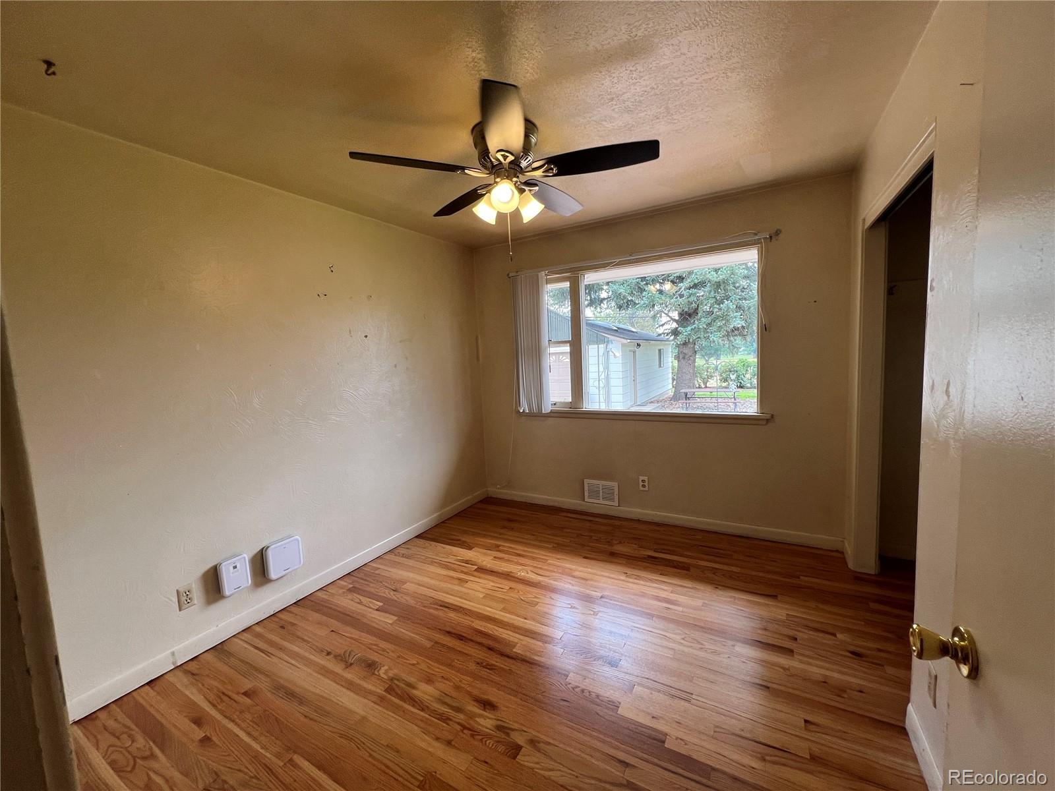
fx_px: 396
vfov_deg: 89.9
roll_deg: +2.3
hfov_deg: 106.2
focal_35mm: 13
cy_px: 396
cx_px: 528
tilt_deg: -5.3
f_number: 1.8
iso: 40
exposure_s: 1/99
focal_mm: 1.57
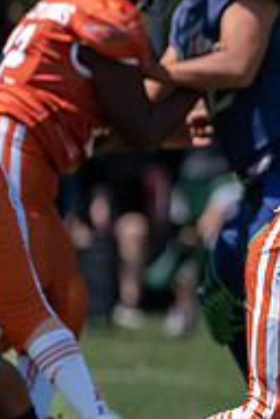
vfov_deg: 2.1
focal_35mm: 967
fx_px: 11281
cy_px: 172
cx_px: 584
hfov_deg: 1.4
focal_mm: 200
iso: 100
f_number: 2.8
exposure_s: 1/2000
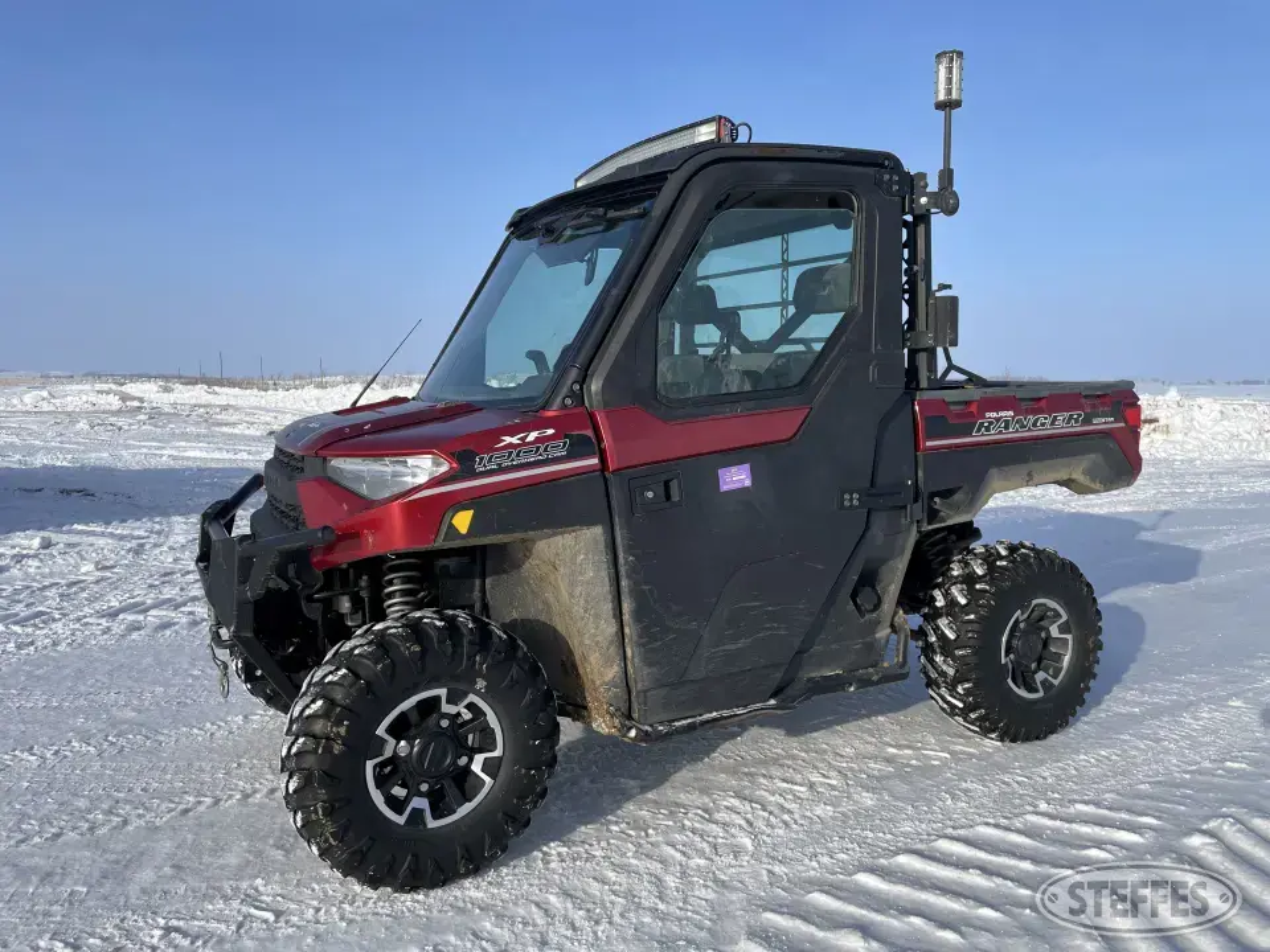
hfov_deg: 67.3
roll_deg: +1.1
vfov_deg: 53.1
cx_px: 635
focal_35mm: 26
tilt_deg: -5.2
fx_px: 954
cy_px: 476
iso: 32
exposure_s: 1/4292
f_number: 1.6
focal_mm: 4.2
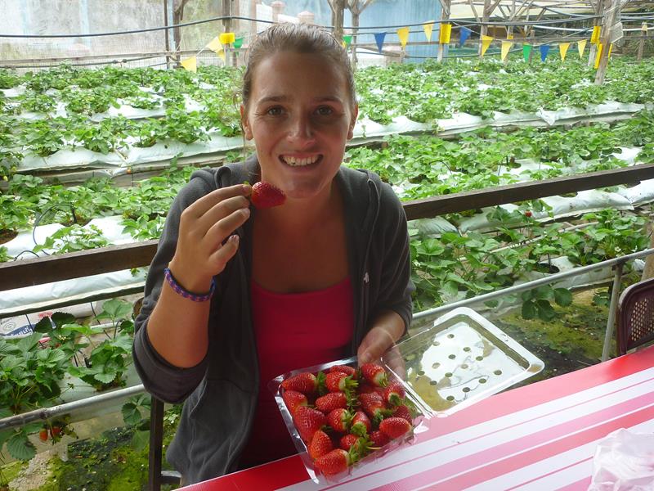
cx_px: 327
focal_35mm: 33
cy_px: 246
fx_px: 623
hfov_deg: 55.4
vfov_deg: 42.9
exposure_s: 1/100
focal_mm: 5.5
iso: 80
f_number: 2.8
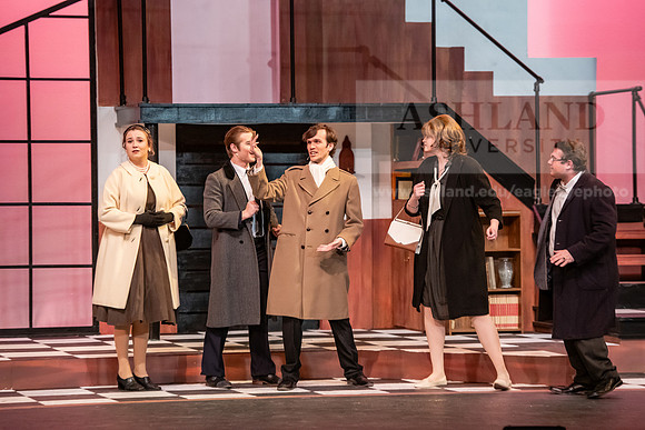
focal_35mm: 122
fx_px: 2186
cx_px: 322
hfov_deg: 16.8
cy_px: 215
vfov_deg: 11.2
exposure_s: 1/200
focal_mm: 122
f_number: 3.5
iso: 3200
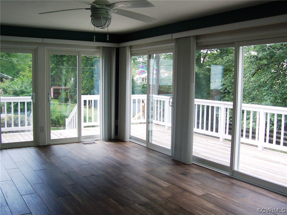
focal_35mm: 37
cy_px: 108
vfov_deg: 38.7
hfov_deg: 50.1
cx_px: 144
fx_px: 307
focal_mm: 5.6
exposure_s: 1/60
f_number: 2.8
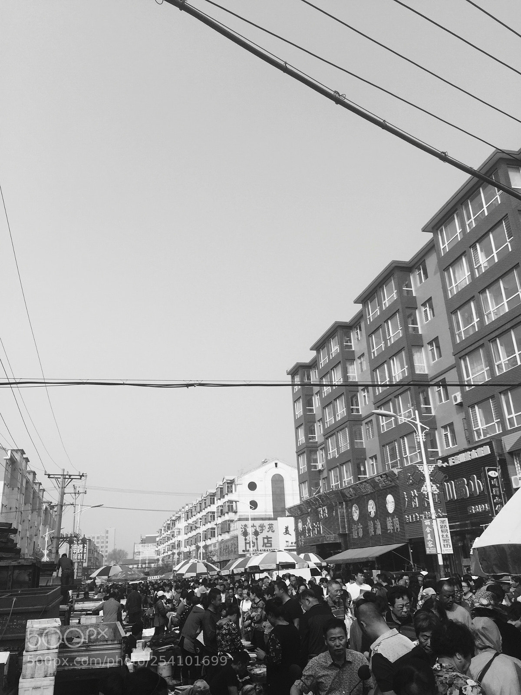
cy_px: 348
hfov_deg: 48.2
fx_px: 582
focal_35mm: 29
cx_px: 260
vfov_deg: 61.7
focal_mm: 4.15
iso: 32
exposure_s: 1/2083
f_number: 2.2
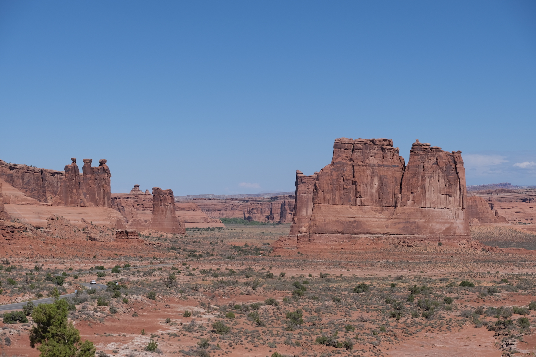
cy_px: 178
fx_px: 923
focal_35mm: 62
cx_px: 268
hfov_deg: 32.4
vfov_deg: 21.9
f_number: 5.6
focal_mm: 41.3
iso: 160
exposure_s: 1/1300
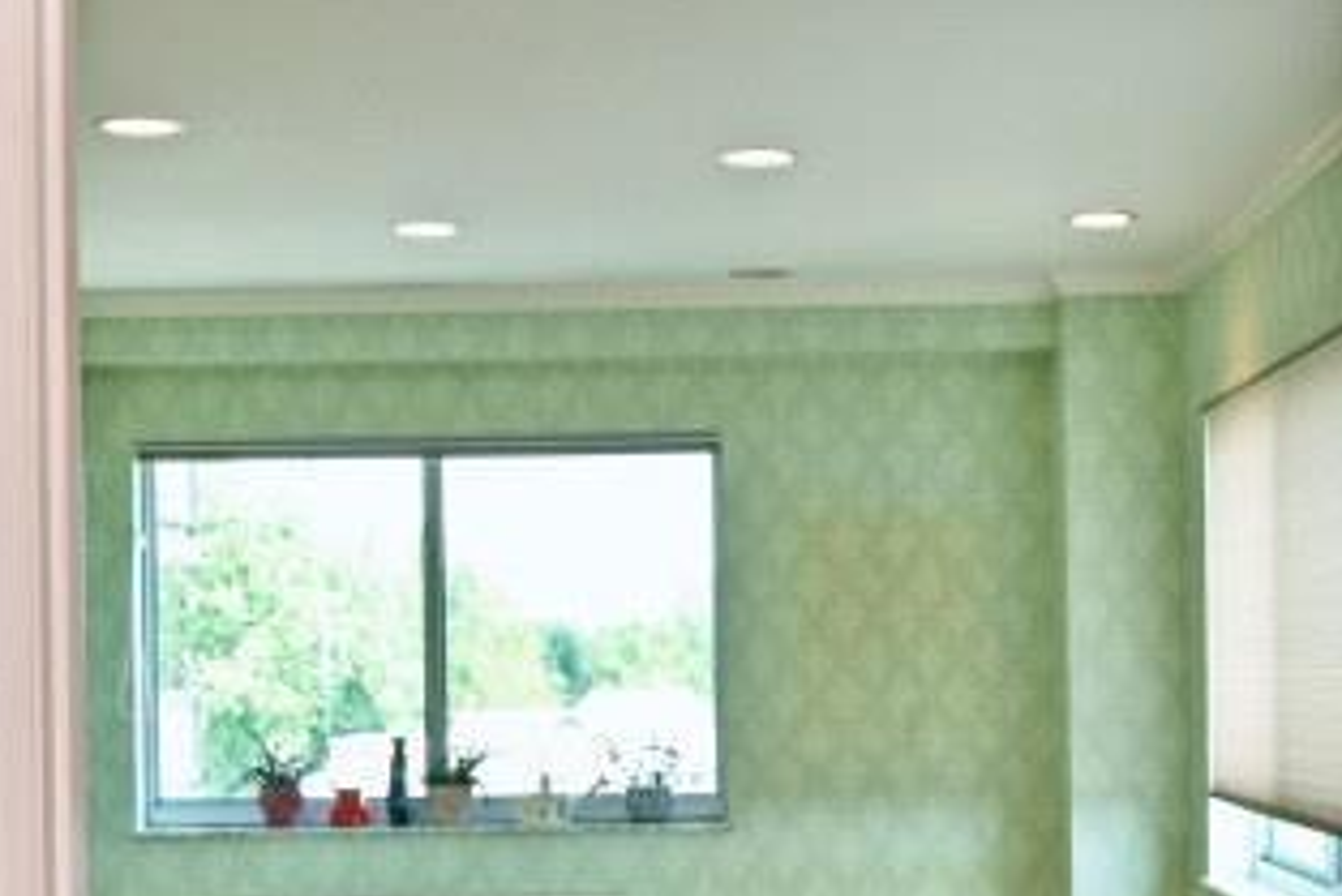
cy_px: 677
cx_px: 789
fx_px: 2499
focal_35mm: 67
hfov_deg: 30.0
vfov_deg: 20.2
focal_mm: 14
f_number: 5
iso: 200
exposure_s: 1/100
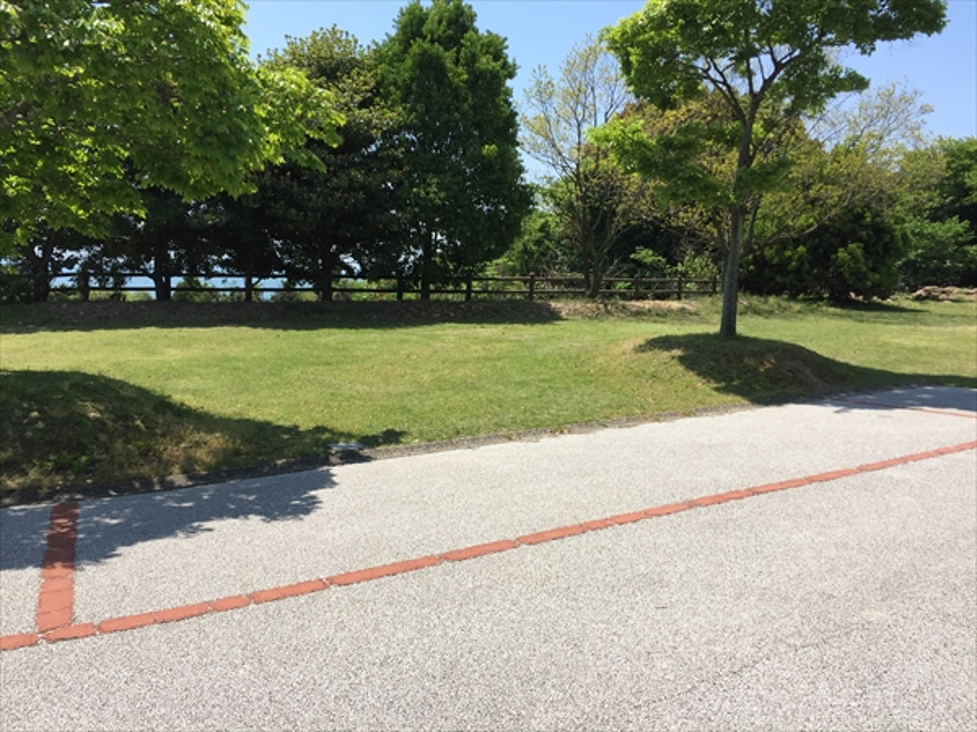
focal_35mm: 29
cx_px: 488
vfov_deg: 48.2
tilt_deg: -7.3
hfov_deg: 61.7
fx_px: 818
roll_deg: -2.0
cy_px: 366
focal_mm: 4.15
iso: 32
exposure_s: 1/1199
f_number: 2.2
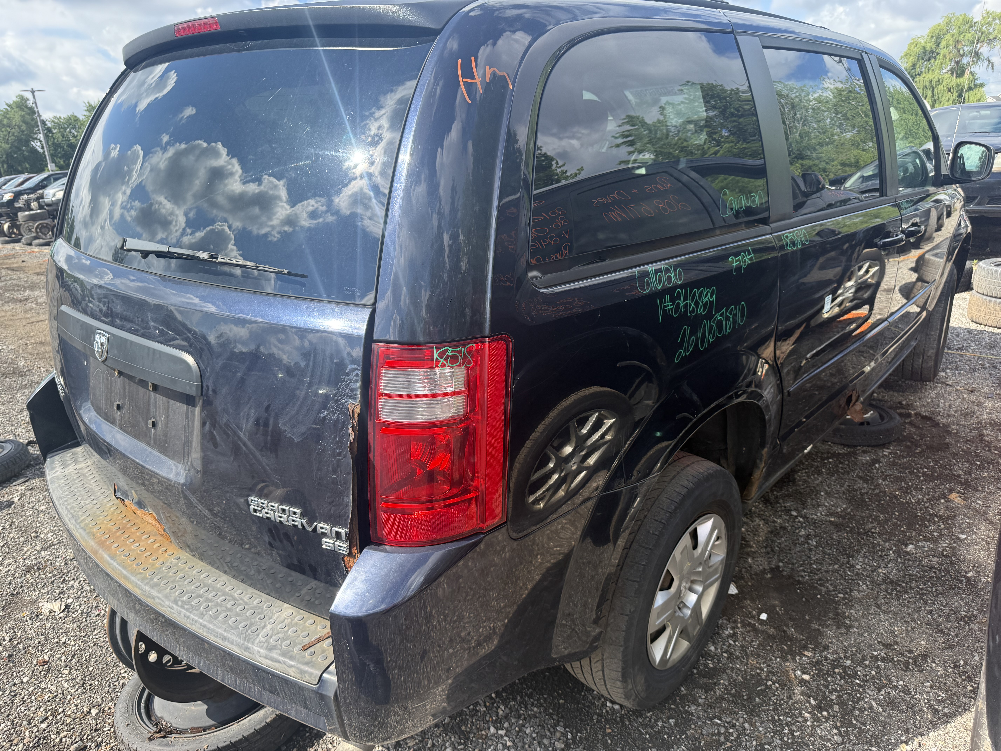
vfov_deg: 56.8
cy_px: 376
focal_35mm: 24
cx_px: 500
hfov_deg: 71.6
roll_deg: +3.2
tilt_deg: -17.4
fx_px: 694
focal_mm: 6.76
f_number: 1.78
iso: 100
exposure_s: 1/1618
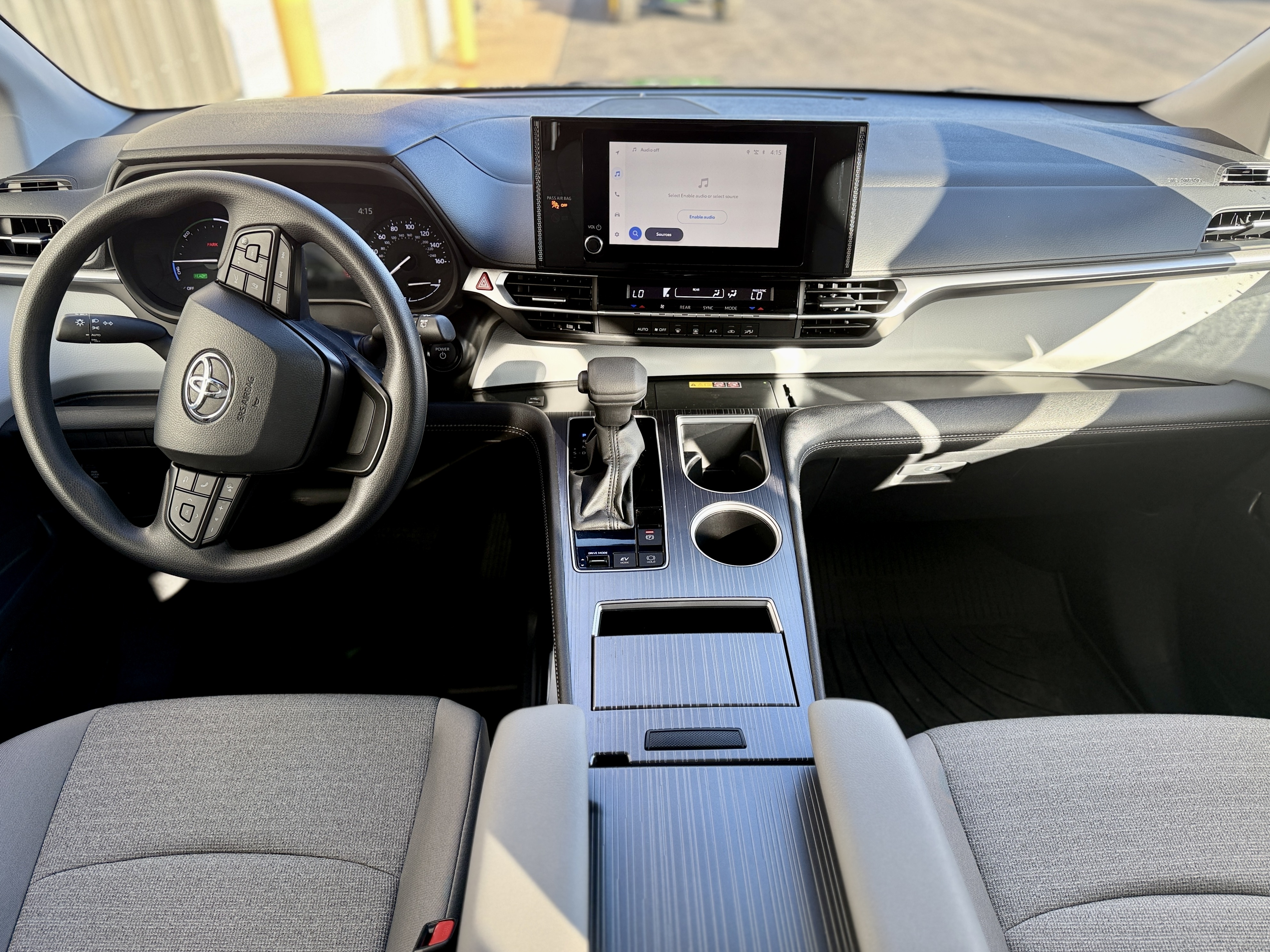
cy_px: 476
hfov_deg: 71.6
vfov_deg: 56.8
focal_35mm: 24
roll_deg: +2.3
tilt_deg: -32.7
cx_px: 635
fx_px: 880
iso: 125
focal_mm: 6.76
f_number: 1.78
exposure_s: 1/177
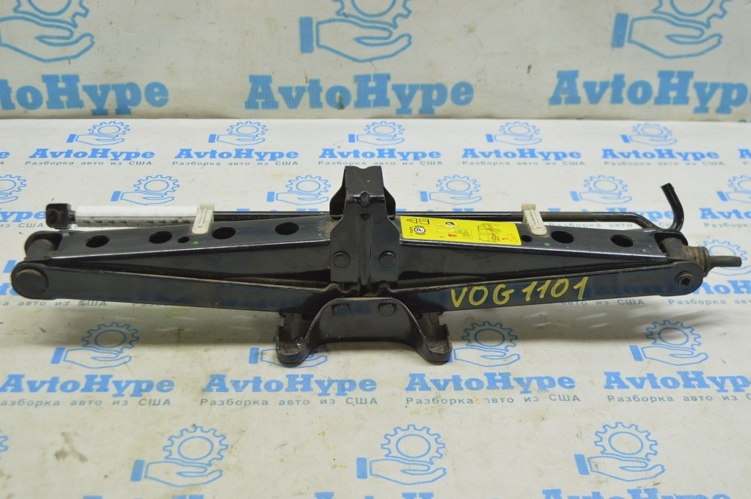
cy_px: 250
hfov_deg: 38.9
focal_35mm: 51
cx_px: 376
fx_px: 1063
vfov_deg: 26.4
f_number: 5.6
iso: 400
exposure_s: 1/20
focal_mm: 34
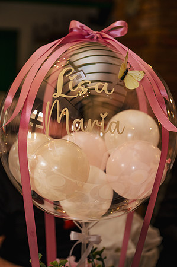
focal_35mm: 57
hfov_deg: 23.7
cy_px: 134
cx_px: 88
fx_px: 421
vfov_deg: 35.1
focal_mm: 57
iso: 1250
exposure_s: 1/125
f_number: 3.5
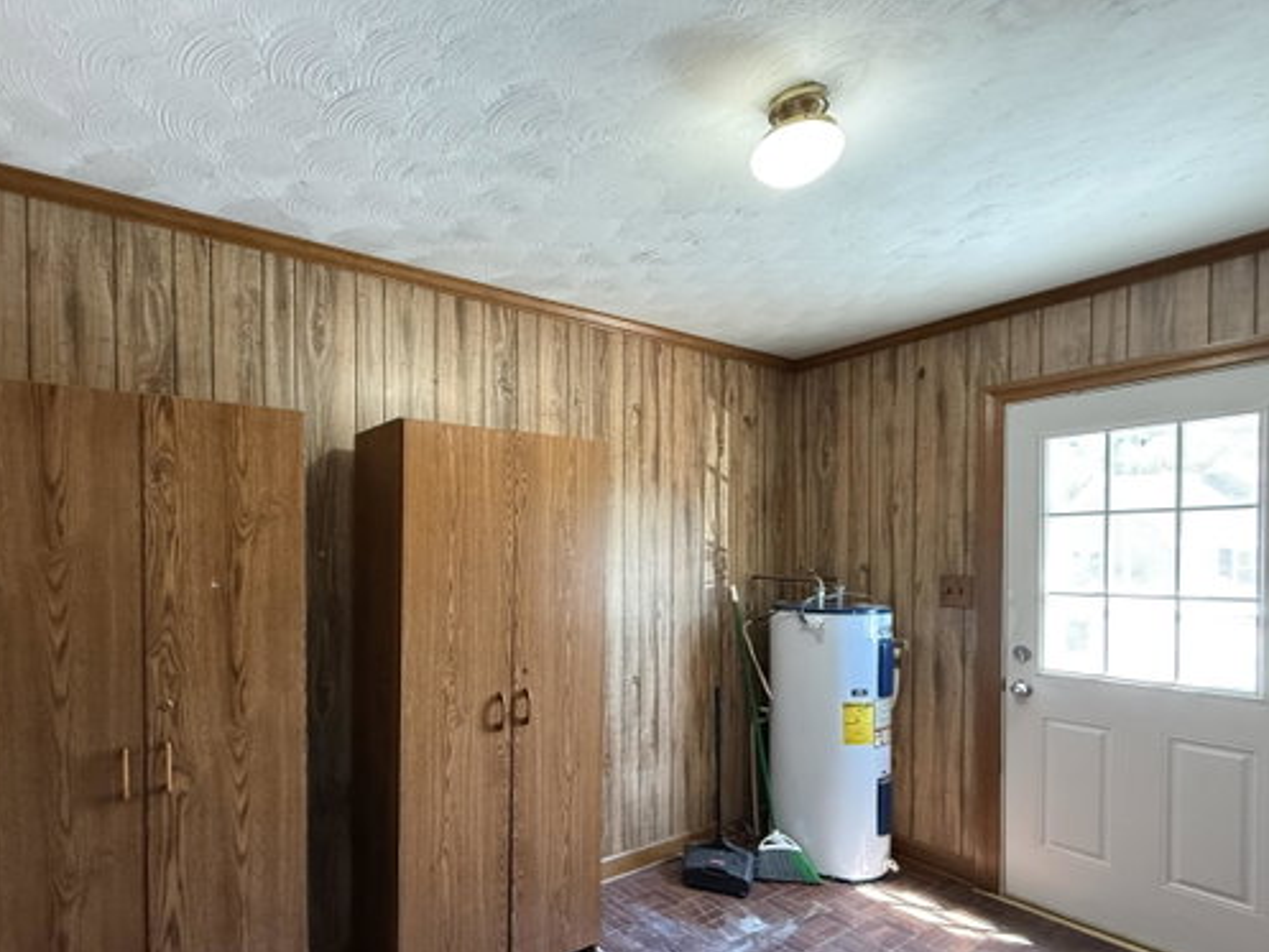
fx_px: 660
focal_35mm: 18
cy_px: 569
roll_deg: +0.8
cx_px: 497
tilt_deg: +0.8
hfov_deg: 86.4
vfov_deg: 70.9
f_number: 2.2
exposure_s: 1/60
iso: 640
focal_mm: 2.22
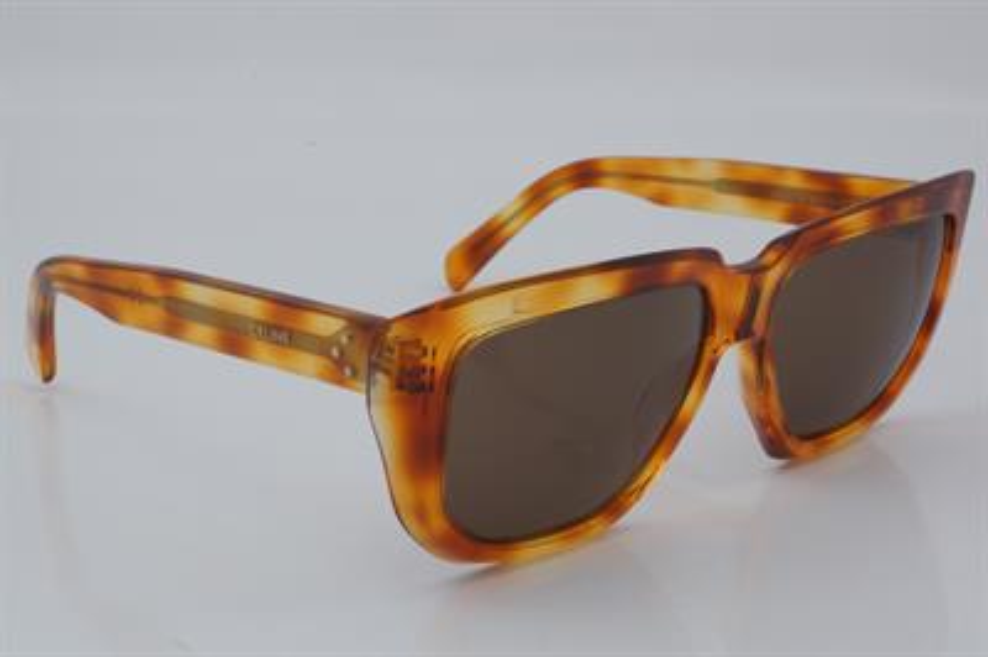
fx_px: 2057
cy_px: 328
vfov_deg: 18.2
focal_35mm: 75
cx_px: 494
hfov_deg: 27.0
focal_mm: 50
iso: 100
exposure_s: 1/4
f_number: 32
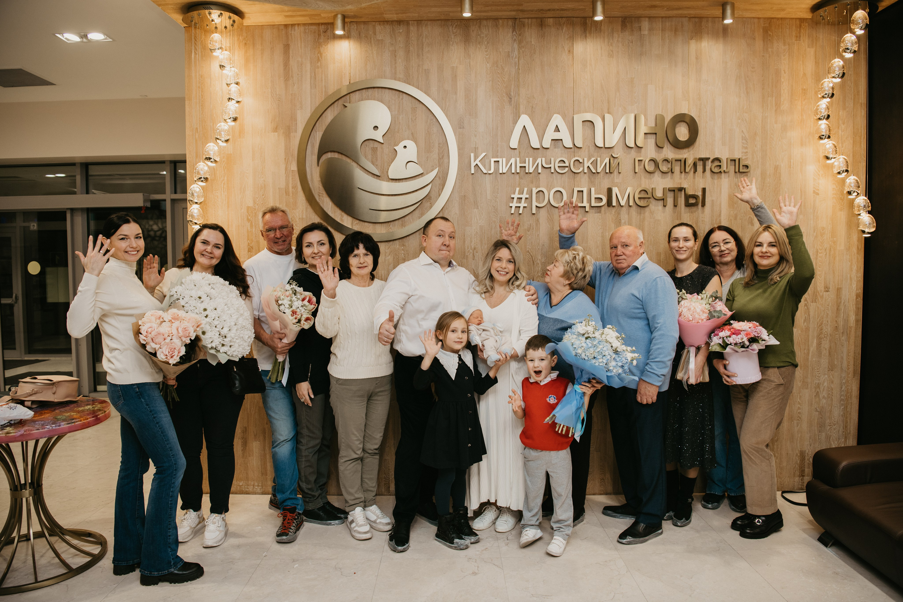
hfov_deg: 73.7
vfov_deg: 53.1
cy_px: 301
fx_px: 602
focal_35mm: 24
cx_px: 452
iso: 160
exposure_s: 1/160
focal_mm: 24
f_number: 4
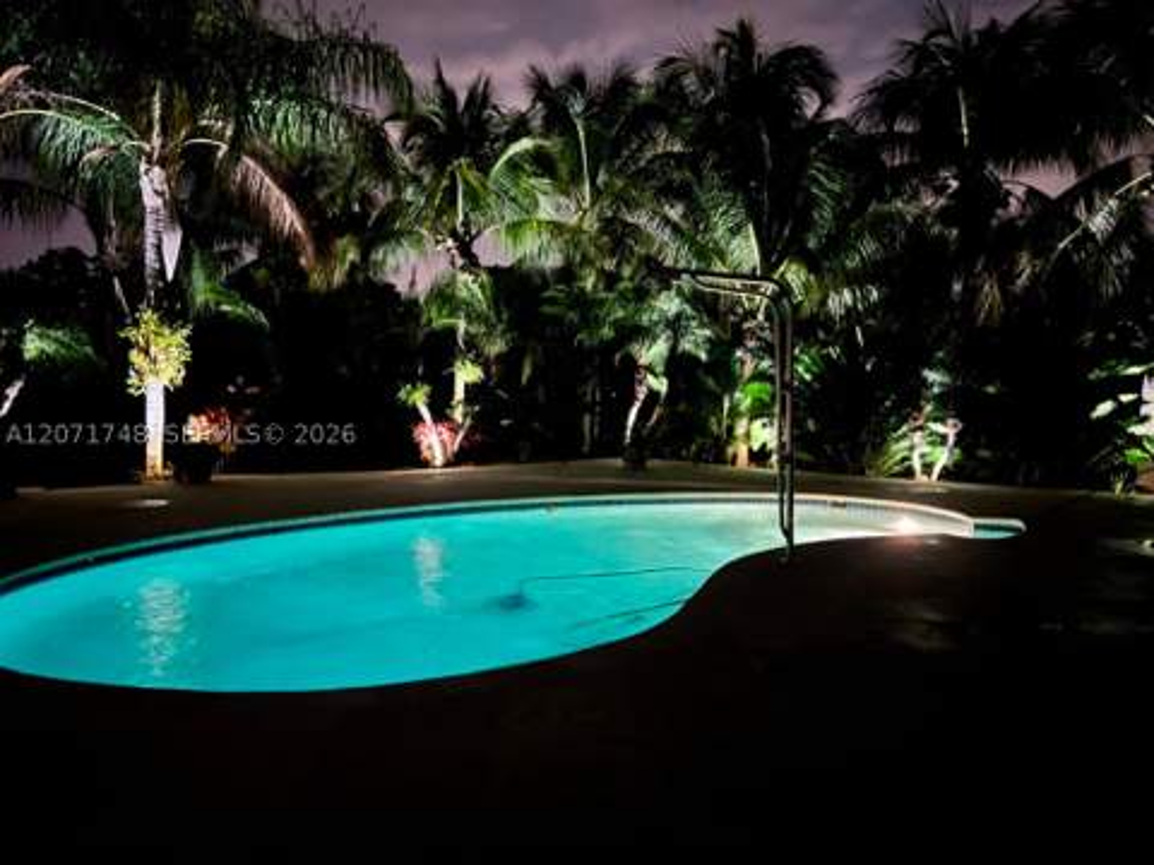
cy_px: 432
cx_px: 577
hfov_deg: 67.3
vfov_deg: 53.1
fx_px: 867
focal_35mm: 26
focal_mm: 5.7
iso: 1250
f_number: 1.5
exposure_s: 1/5
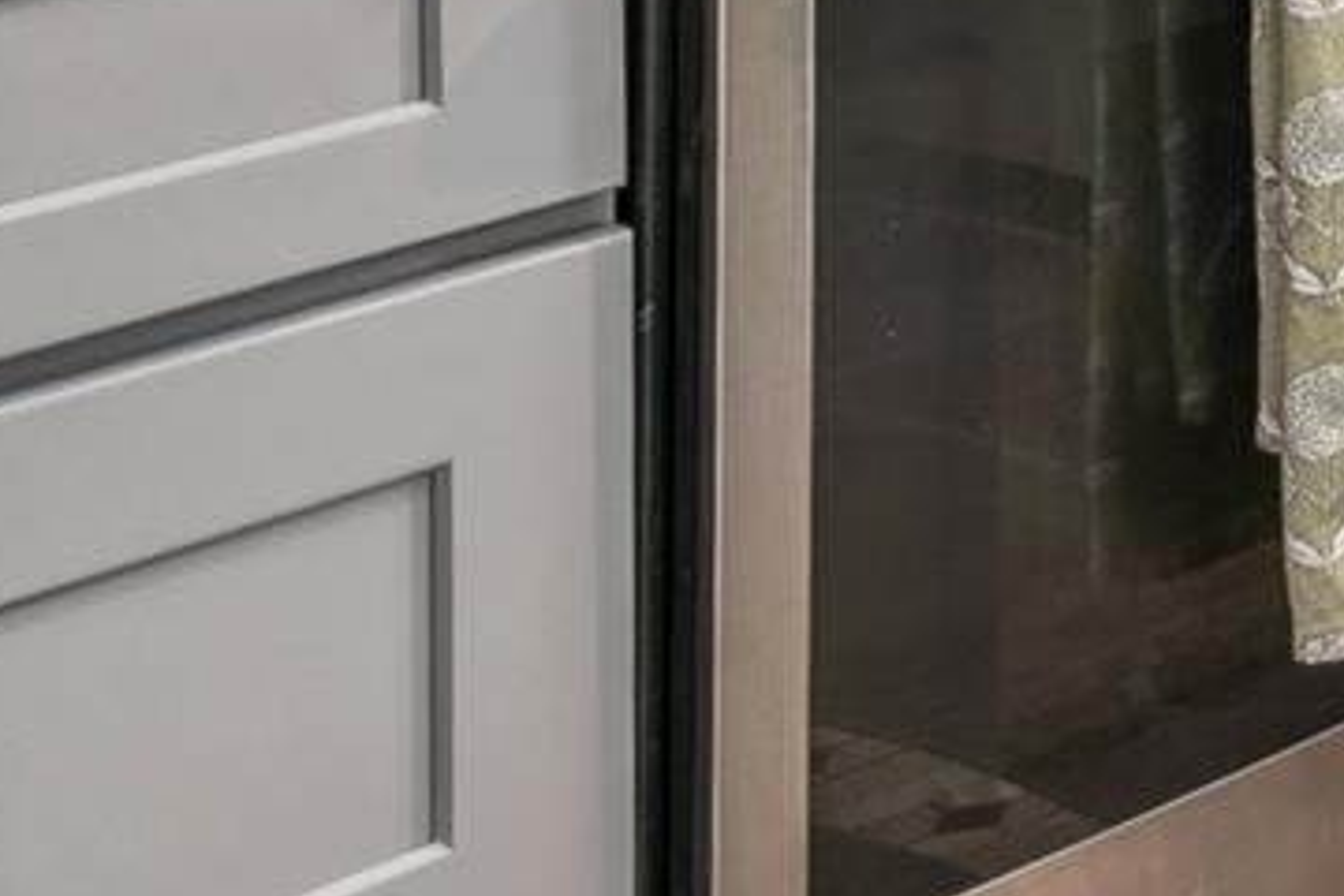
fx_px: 3440
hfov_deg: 16.0
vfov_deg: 12.6
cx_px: 2841
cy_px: -1029
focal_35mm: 92
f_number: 13
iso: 100
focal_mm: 16.2
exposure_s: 1/1.67
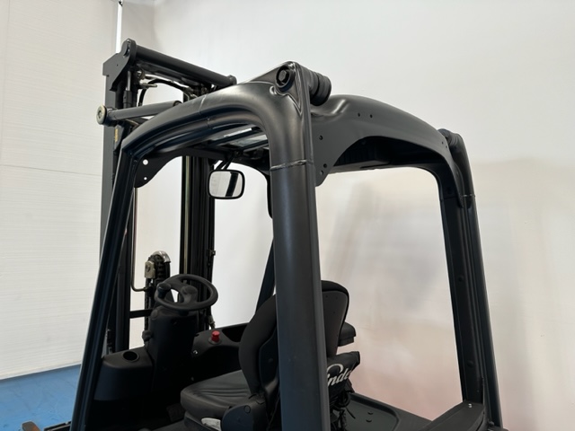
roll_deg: -2.3
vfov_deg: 56.8
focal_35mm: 24
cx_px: 288
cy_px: 216
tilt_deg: +1.8
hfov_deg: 71.6
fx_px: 399
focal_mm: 6.86
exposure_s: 1/121
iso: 100
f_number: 1.78
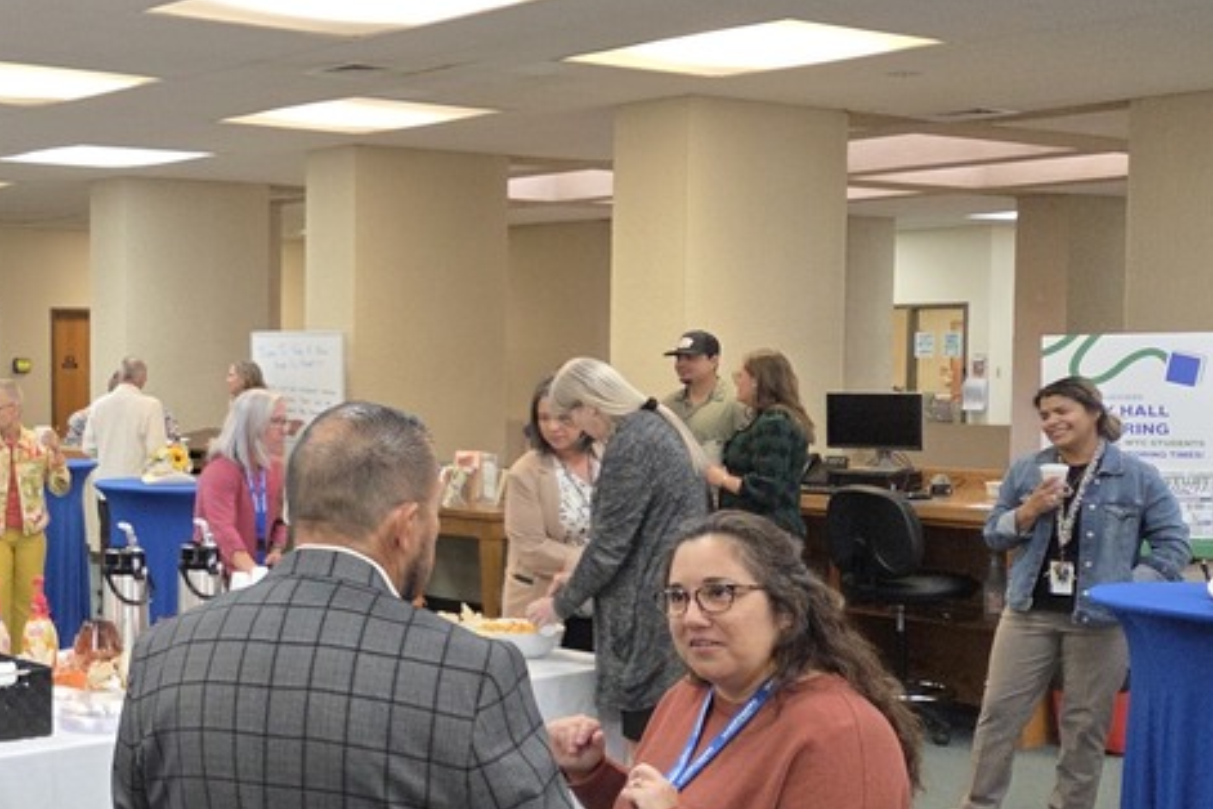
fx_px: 1752
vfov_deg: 26.0
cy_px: 443
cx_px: -18
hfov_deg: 34.5
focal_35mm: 52
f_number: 1.8
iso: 250
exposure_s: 1/120
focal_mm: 5.4
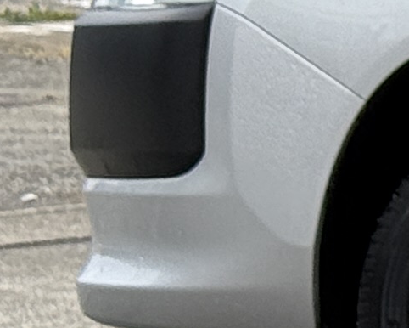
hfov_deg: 4.6
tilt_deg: -2.0
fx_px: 4747
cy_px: -156
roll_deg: -0.2
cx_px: 1529
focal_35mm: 392
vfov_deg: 3.9
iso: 64
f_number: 1.78
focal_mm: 6.76
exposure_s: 1/2577
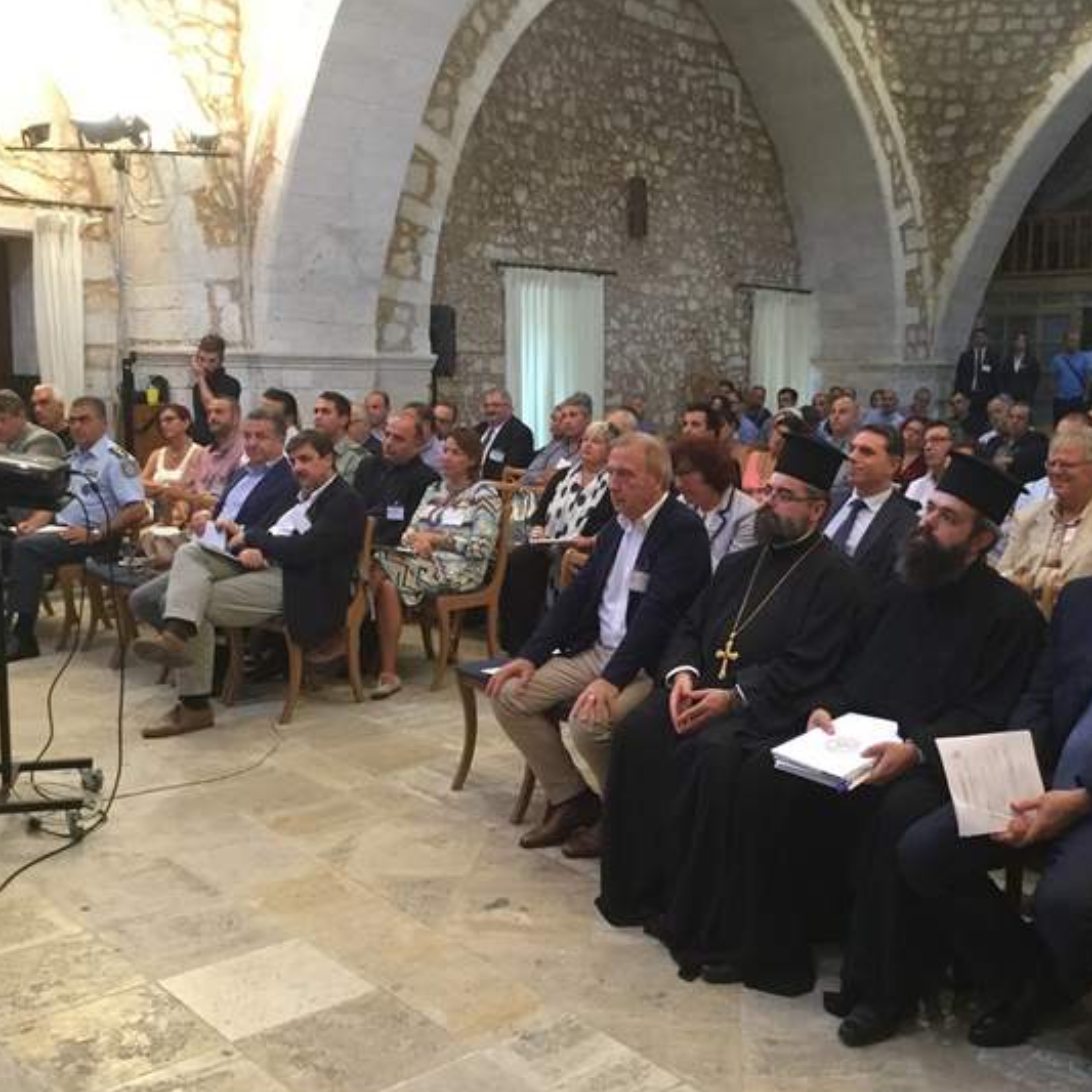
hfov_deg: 44.9
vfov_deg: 44.9
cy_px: 549
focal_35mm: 37
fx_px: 1321
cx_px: 594
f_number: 2.4
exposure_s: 1/20
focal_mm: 3.3
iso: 200
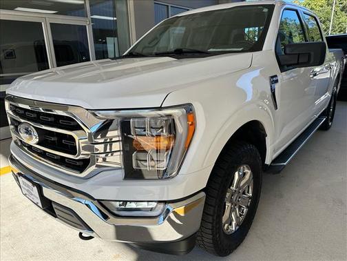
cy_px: 130
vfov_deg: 56.8
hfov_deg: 71.6
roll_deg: +1.8
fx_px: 241
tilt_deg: -16.5
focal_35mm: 24
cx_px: 174
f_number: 1.78
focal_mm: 6.86
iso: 80
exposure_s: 1/1304
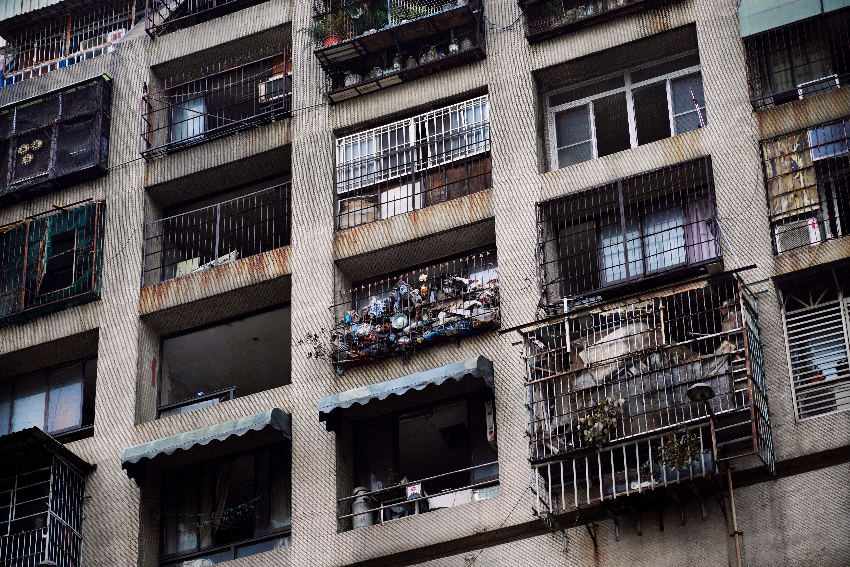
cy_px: 284
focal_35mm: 105
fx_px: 2480
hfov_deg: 19.5
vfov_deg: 13.0
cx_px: 425
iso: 400
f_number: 4
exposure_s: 1/1000
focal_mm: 105
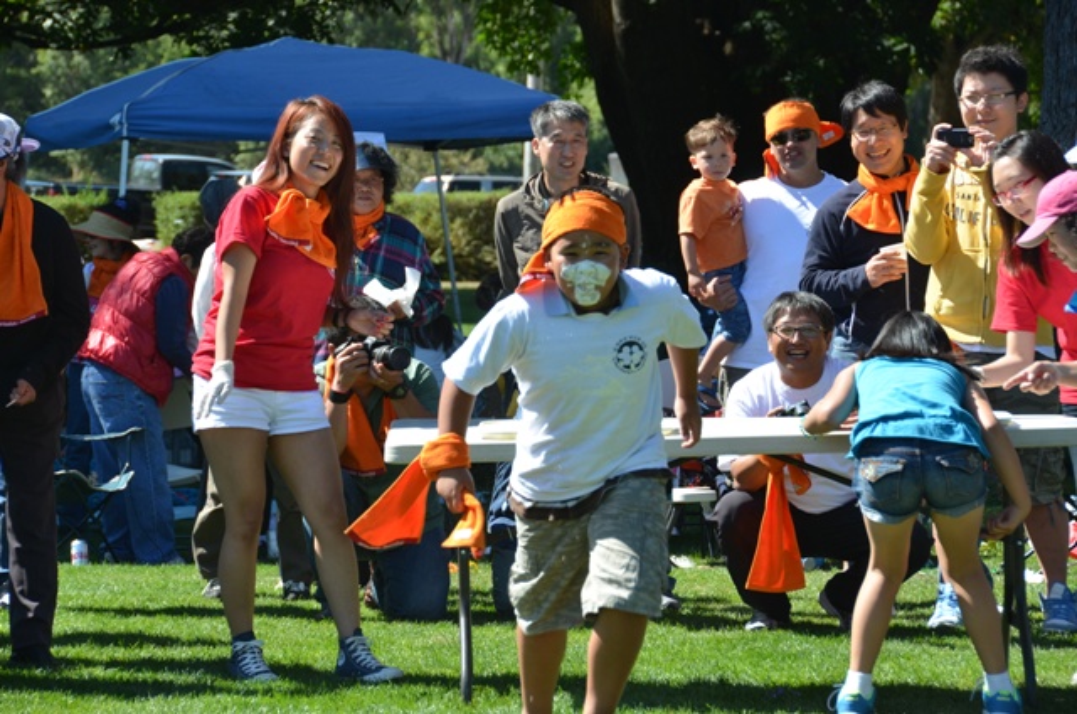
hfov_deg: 14.4
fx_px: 4255
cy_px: 357
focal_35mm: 142
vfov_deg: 9.6
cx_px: 538
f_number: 8
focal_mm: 95
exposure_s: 1/250
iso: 160
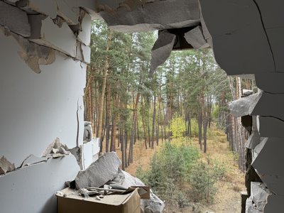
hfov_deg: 71.6
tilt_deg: +0.0
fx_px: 197
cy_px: 106
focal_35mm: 24
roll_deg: +0.4
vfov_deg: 56.8
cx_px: 142
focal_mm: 6.76
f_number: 1.78
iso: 50
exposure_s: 1/121
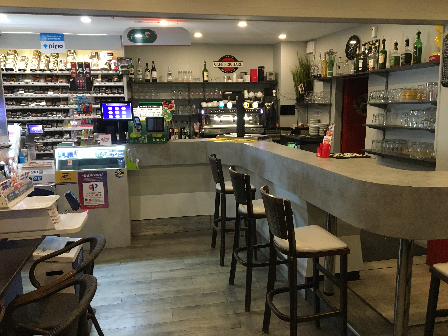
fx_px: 375
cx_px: 224
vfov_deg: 48.2
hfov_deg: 61.7
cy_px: 168
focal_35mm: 29
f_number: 2.2
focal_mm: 4.15
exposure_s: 1/25
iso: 200
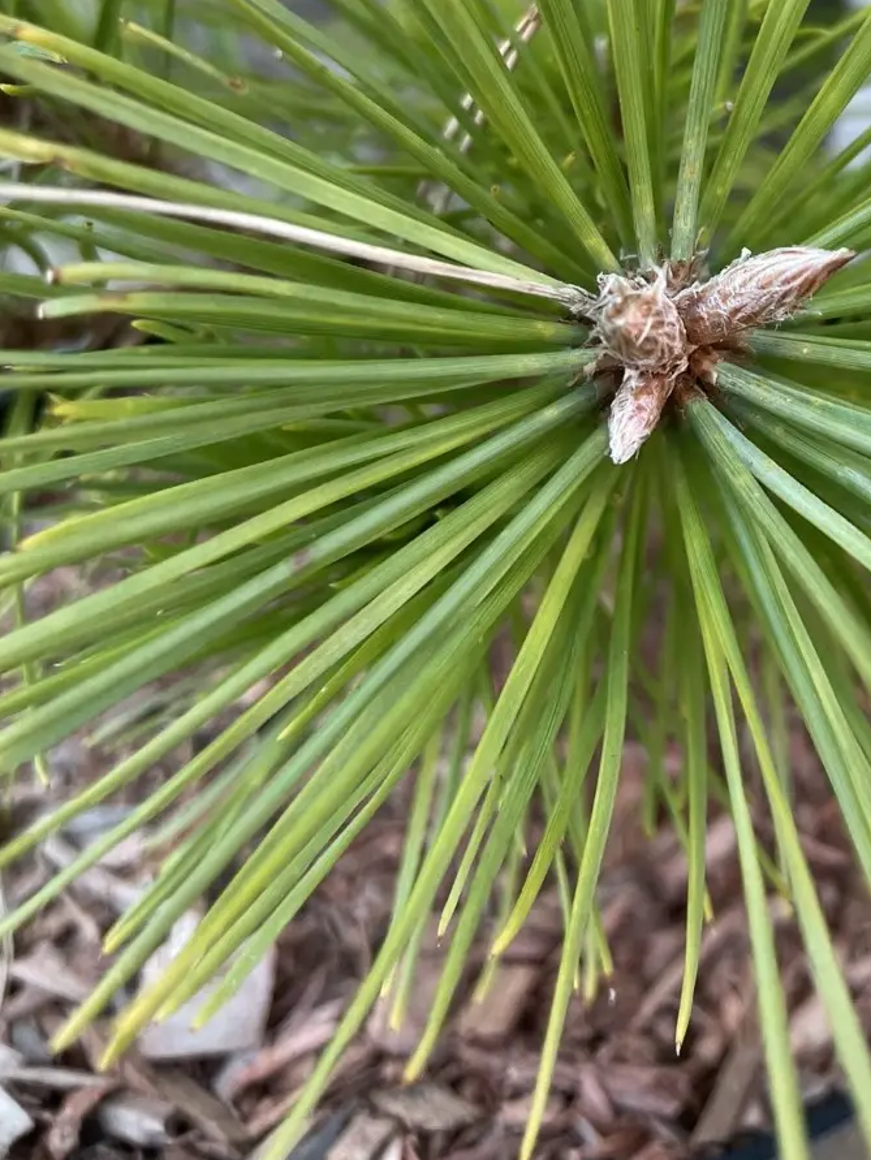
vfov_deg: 42.7
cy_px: 228
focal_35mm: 42
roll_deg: +0.5
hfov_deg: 33.6
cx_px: 667
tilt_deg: -31.3
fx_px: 1408
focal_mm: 4.2
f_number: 1.6
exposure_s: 1/121
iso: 80
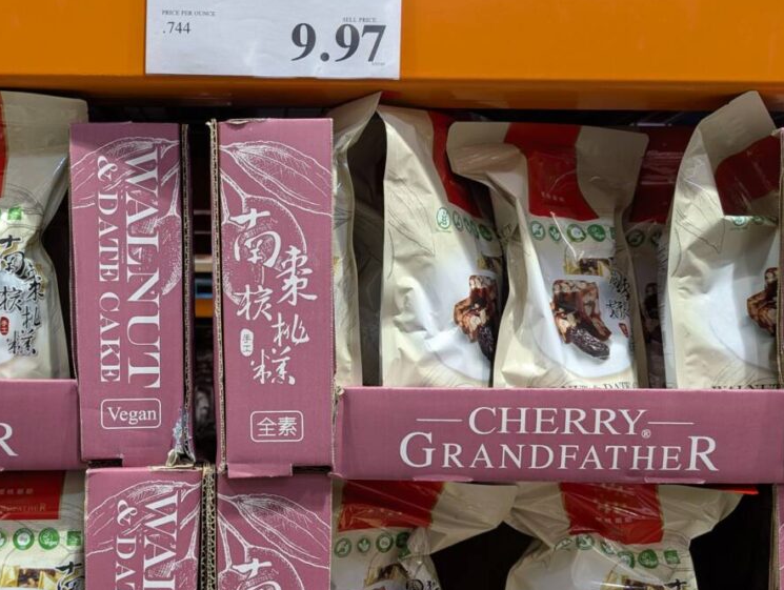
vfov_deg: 37.7
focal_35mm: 38
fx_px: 862
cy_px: 355
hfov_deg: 47.9
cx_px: 244
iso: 231
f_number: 1.68
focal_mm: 6.9
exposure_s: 1/107
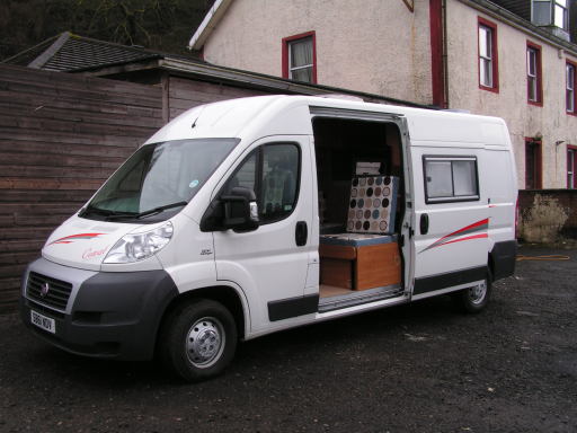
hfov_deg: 49.0
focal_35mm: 38
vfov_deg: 37.7
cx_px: 288
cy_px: 216
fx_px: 633
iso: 50
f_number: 5.6
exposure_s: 1/40
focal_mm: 6.3
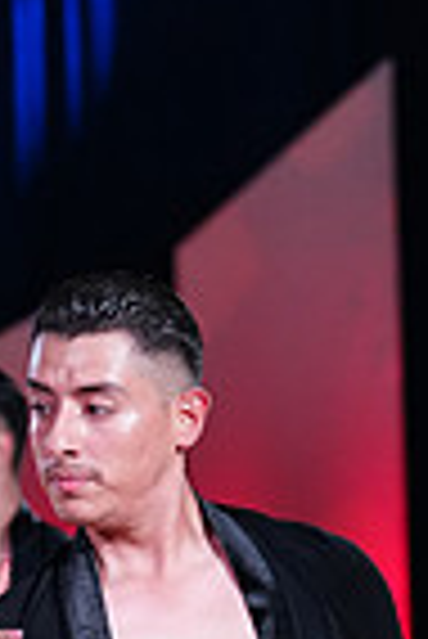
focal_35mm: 286
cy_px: 1215
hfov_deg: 4.8
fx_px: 5088
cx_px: -43
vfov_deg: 7.0
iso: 2000
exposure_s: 1/400
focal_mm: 70
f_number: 2.8
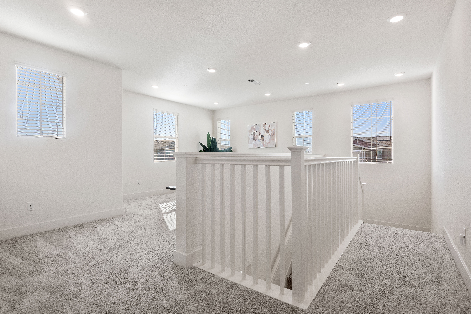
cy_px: 157
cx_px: 236
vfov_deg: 68.9
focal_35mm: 18
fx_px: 229
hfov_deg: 91.6
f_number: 9
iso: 400
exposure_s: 1/50
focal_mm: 17.5
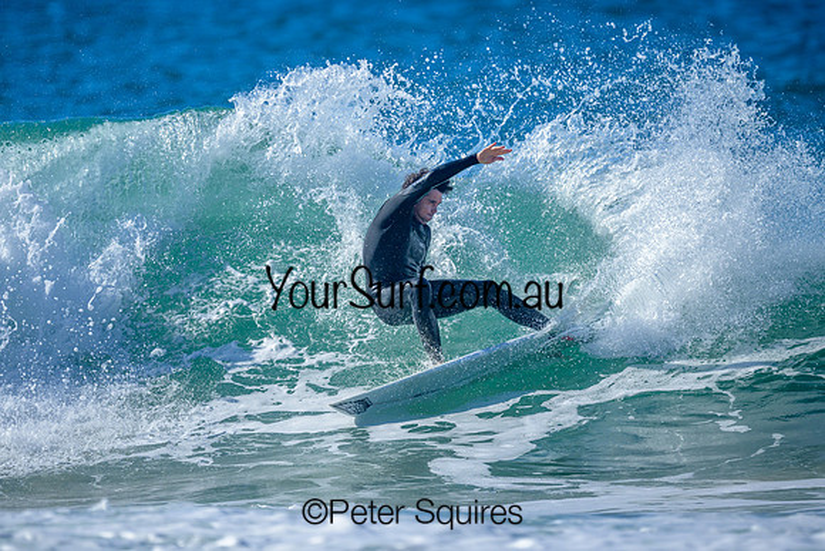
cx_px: 414
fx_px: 22128
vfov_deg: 1.4
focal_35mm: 965
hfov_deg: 2.1
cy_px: 219
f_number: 6.3
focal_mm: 800
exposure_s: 1/2000
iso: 320
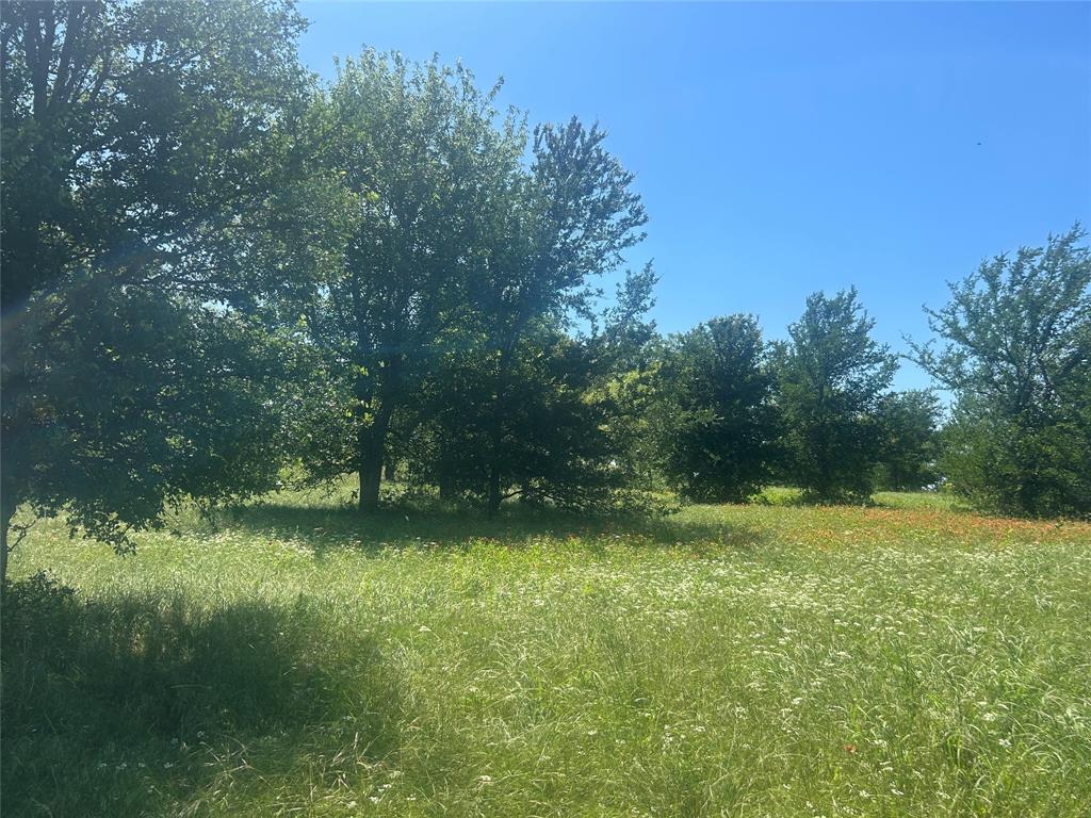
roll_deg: -0.4
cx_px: 546
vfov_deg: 53.1
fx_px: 819
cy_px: 409
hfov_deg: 67.3
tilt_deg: +7.6
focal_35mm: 26
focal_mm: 5.7
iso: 50
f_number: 1.5
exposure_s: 1/3257
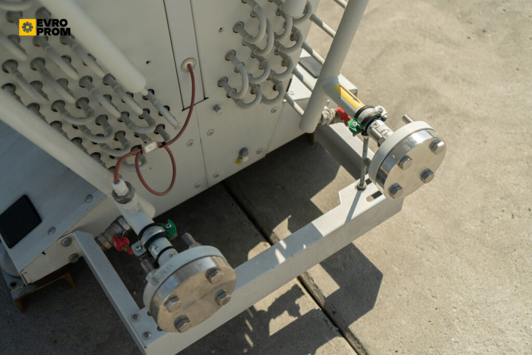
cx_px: 266
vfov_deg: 30.5
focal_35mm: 44
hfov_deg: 44.5
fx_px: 650
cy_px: 178
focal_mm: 44
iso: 100
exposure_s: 1/320
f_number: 4
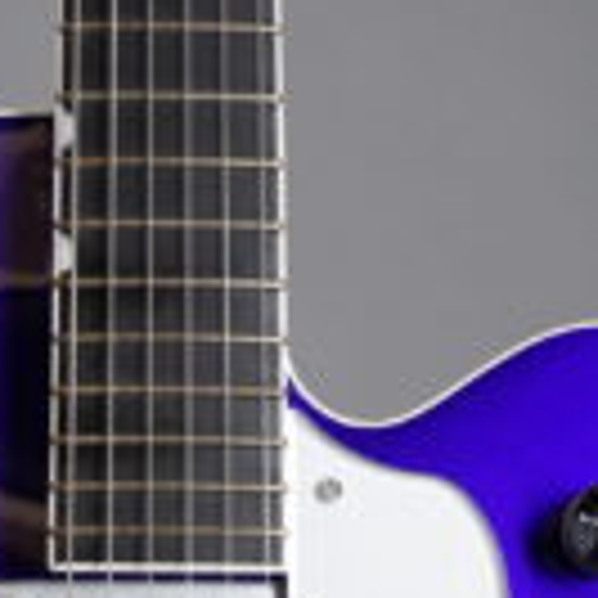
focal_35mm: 180
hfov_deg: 9.7
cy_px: 1057
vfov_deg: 9.3
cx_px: 146
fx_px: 3518
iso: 160
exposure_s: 1/160
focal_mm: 49
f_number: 8
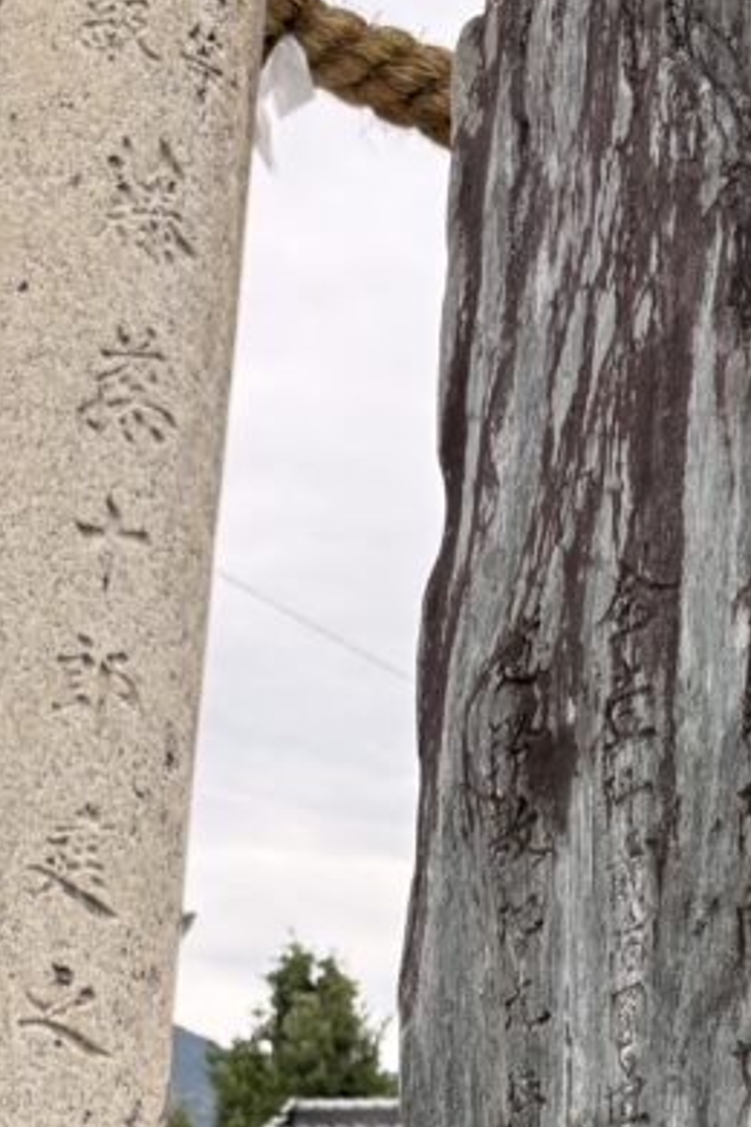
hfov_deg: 18.9
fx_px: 2222
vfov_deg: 26.2
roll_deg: -3.8
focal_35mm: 71
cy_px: 1248
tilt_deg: +3.7
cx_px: 644
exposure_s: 1/548
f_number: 1.6
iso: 64
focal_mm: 5.96
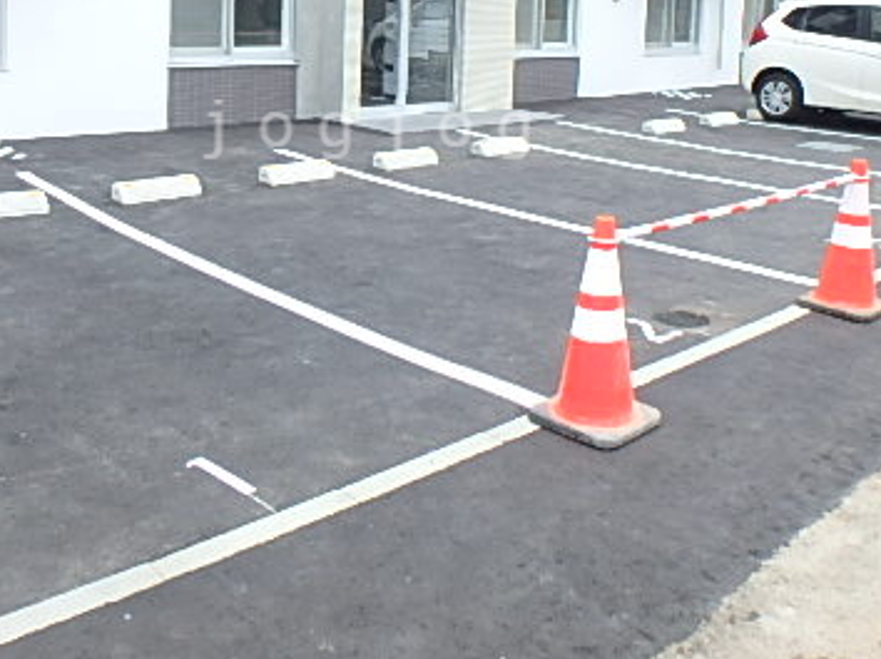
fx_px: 966
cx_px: 373
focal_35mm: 38
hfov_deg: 48.8
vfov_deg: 36.4
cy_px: 129
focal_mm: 3.7
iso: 160
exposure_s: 1/250
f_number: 3.5
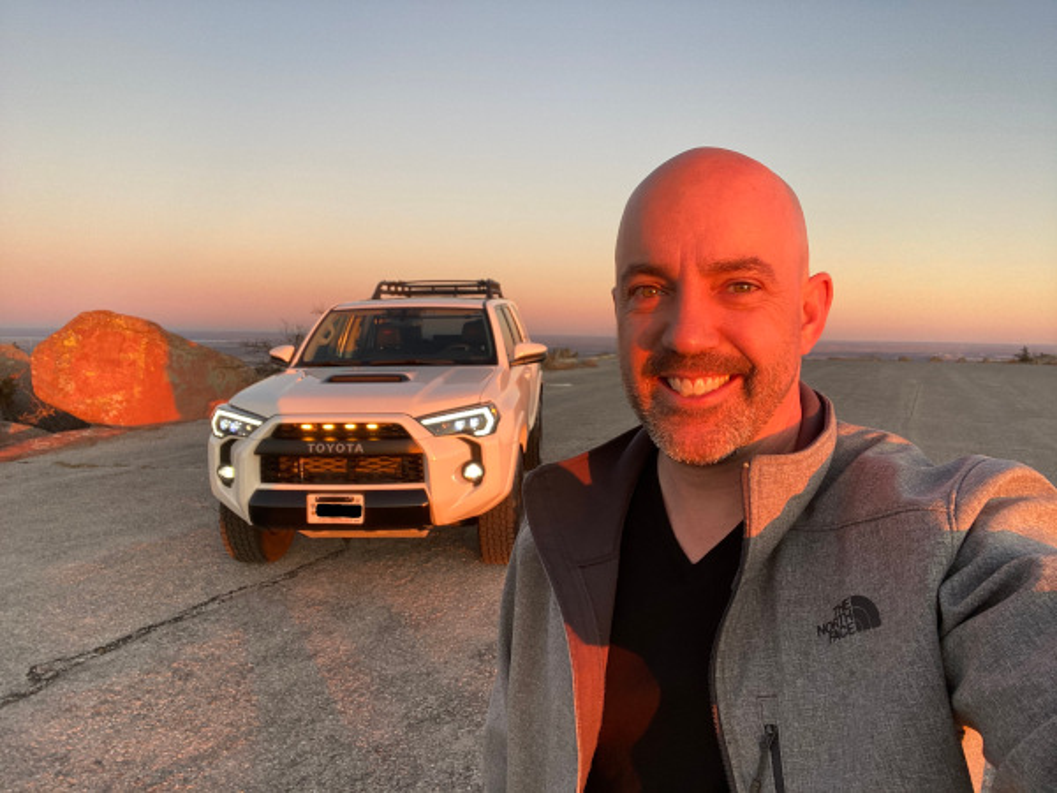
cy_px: 396
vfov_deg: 58.9
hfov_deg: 73.9
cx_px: 528
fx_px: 702
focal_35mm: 23
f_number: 2.2
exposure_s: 1/122
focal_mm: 2.71
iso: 80
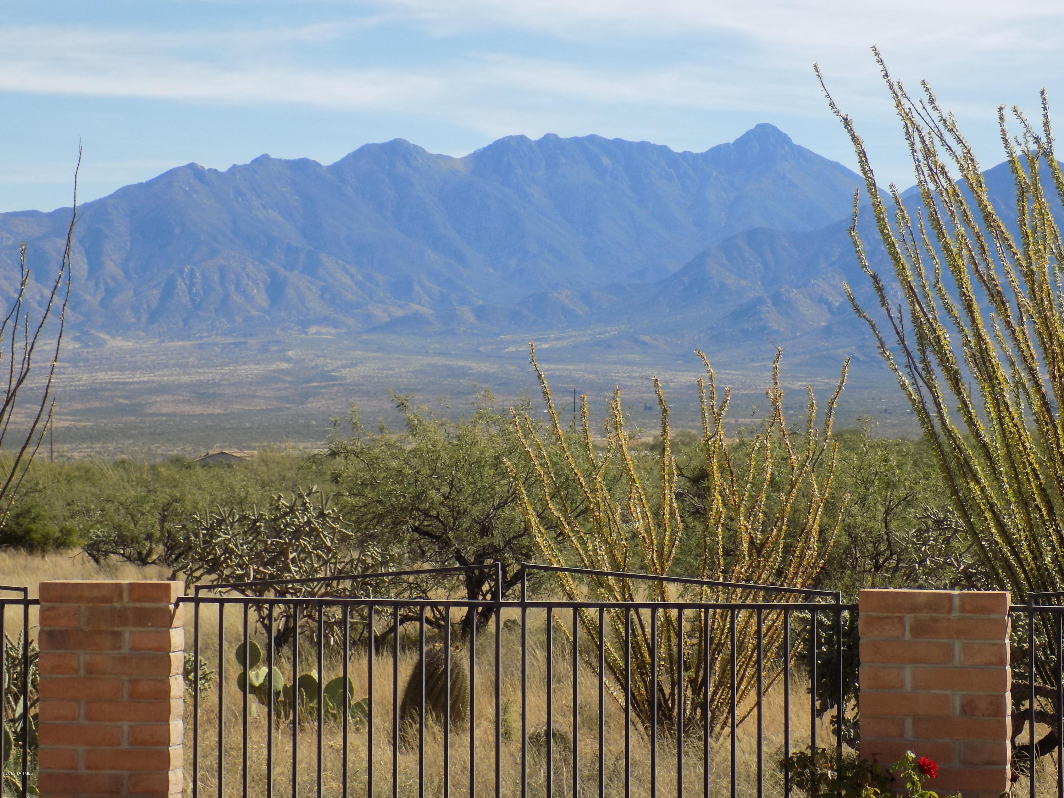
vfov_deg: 15.2
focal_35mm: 97
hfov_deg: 20.2
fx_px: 2982
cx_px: 532
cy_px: 399
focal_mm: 17.2
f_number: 4.6
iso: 80
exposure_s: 1/400
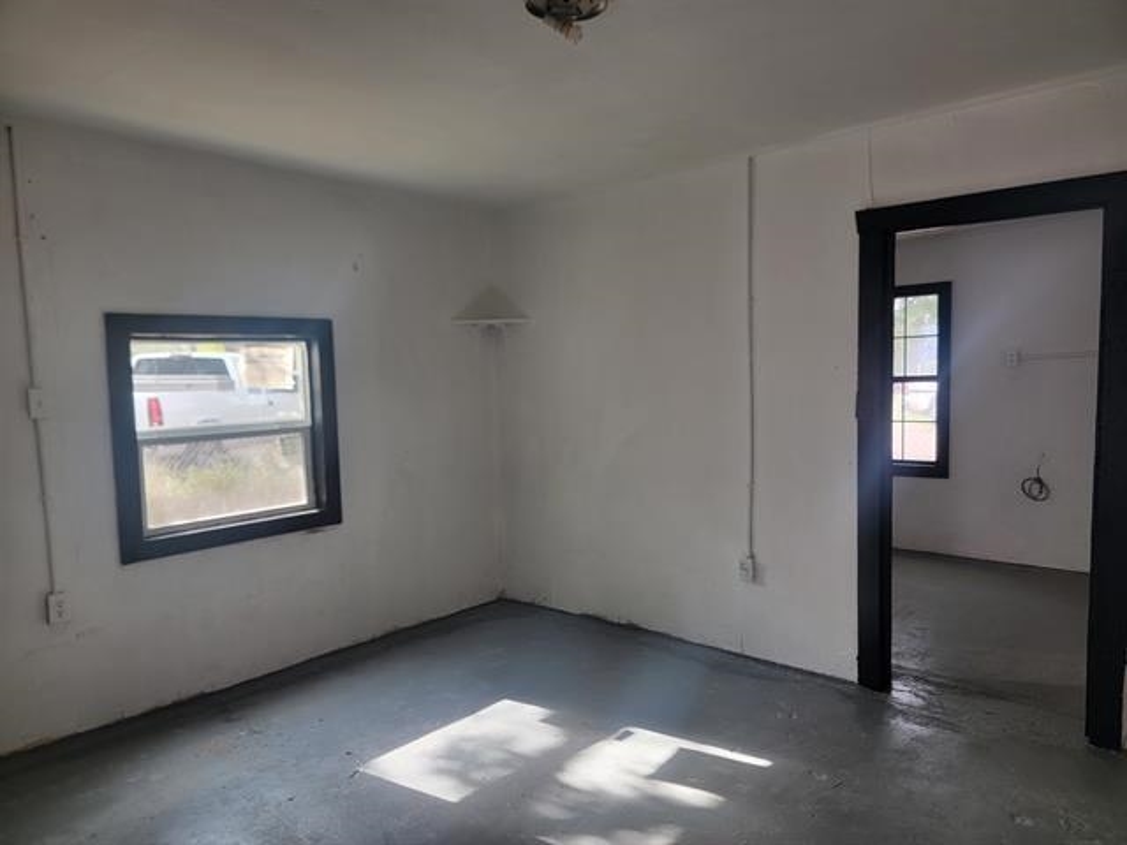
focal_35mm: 24
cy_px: 422
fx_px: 781
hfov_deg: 71.6
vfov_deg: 56.8
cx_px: 564
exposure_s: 1/120
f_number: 1.8
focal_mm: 6.7
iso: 80
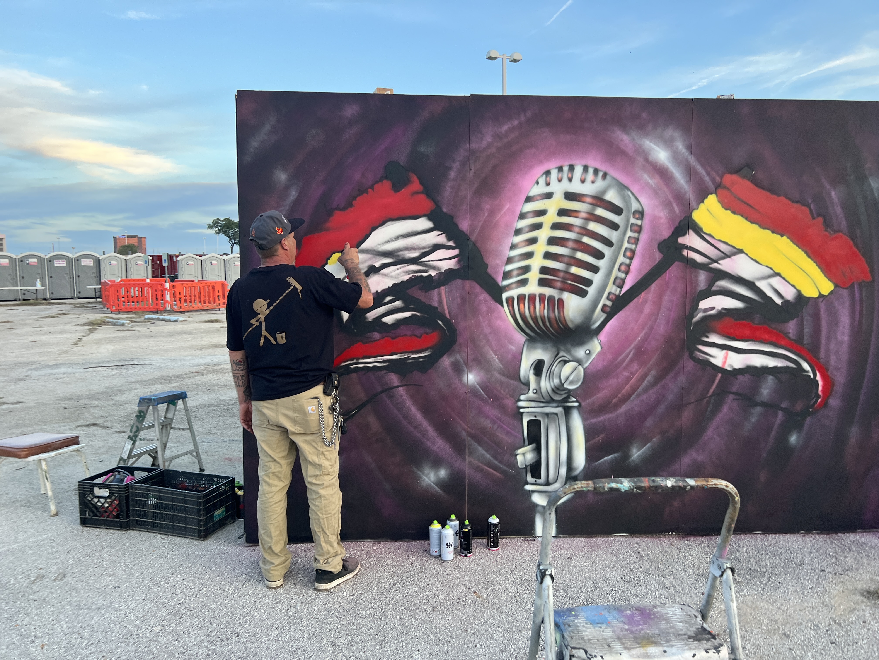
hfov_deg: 67.3
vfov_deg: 53.1
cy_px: 330
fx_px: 660
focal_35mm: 26
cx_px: 440
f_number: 1.5
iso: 64
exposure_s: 1/121
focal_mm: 5.7
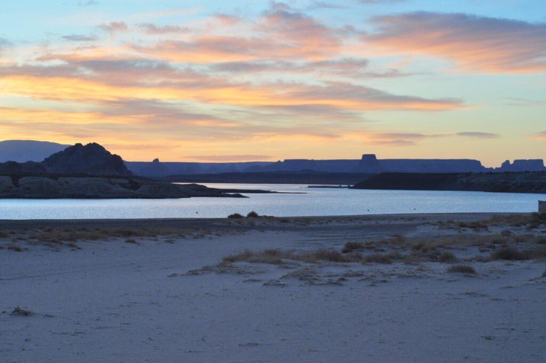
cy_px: 182
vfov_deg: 18.1
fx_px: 1136
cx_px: 273
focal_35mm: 75
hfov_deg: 27.0
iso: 800
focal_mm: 50
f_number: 6.3
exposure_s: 1/160
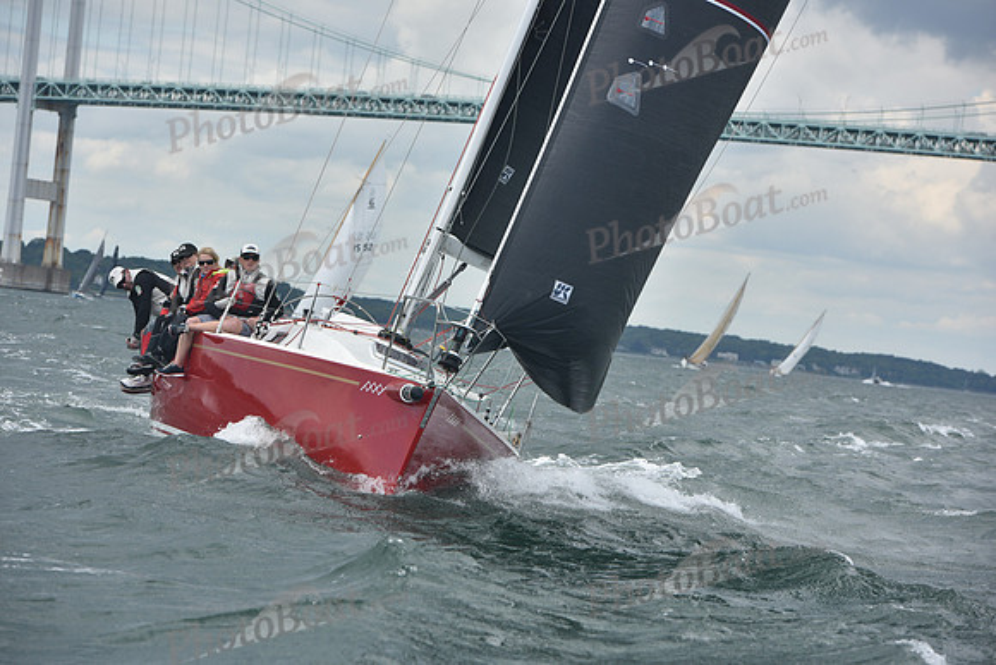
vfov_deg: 8.3
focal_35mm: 165
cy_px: 332
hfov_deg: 12.4
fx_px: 4566
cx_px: 498
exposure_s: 1/1000
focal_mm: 165
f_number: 6.3
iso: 250
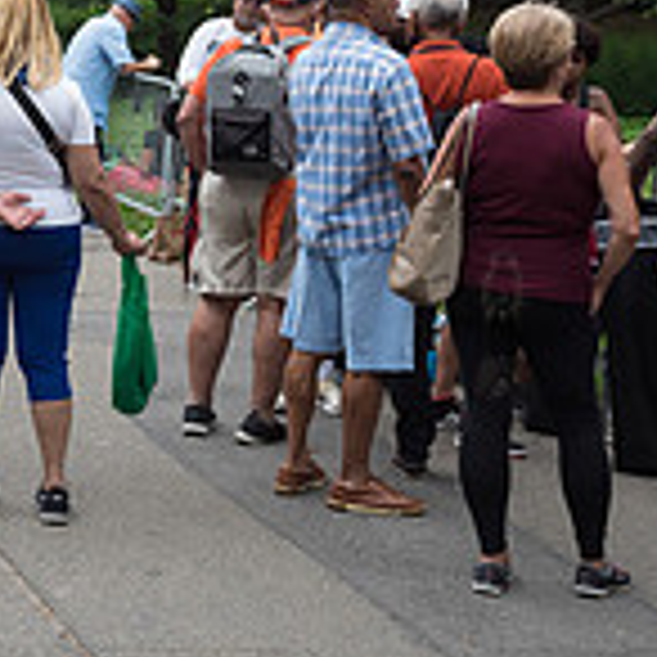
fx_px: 1954
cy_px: 101
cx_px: -81
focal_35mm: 91
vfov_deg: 18.8
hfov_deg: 18.3
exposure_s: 1/160
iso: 250
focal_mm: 27
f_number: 4.5
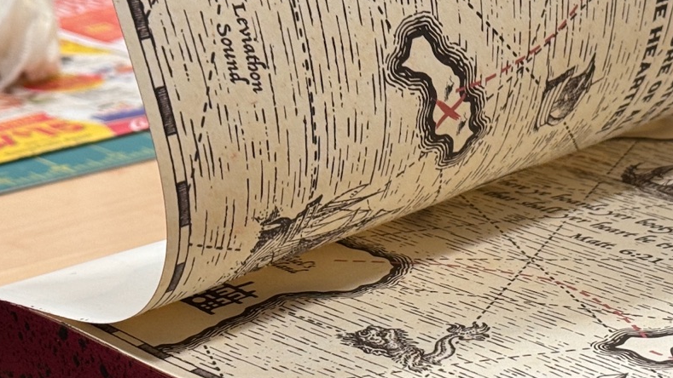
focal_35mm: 106
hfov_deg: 19.9
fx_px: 1892
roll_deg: +1.0
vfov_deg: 11.4
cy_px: 324
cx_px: 542
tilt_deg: -21.8
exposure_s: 1/60
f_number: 1.78
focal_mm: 6.86
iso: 80
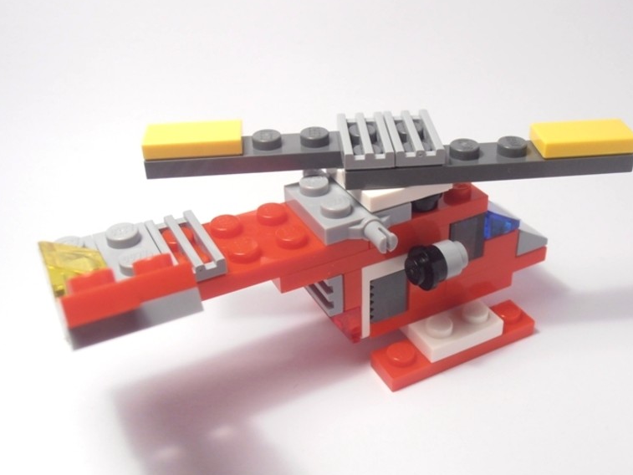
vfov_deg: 32.9
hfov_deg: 42.8
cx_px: 369
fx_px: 805
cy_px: 245
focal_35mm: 44
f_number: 3.9
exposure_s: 1/50
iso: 80
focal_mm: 6.61
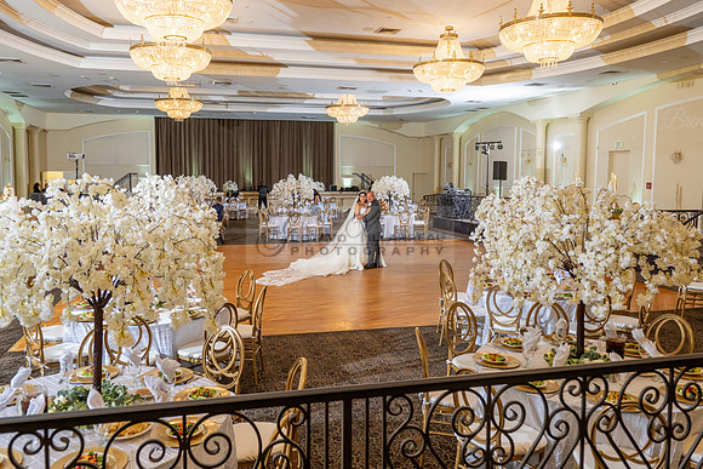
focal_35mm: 28
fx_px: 546
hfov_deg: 65.4
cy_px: 218
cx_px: 322
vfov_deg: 46.5
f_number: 4
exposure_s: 1/125
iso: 800
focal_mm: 24
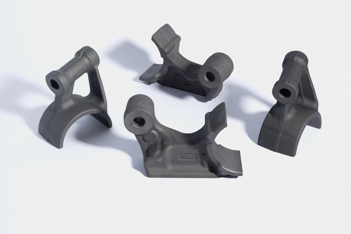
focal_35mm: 75
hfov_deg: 27.0
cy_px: 117
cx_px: 176
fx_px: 731
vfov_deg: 18.2
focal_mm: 50
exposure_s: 1/125
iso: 160
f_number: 8
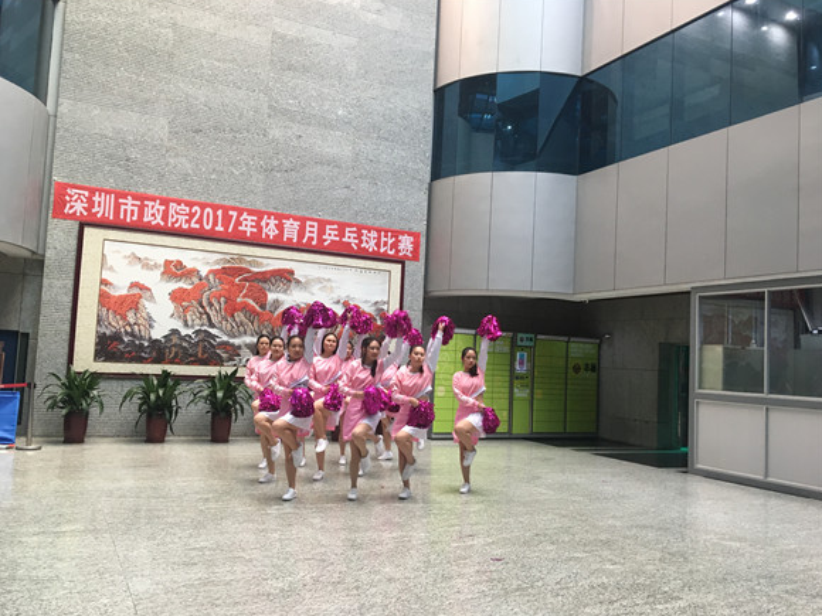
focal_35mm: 30
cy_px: 312
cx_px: 402
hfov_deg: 60.0
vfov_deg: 46.8
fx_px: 712
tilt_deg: +5.1
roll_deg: -3.5
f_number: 2.2
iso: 100
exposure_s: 1/33
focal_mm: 4.15
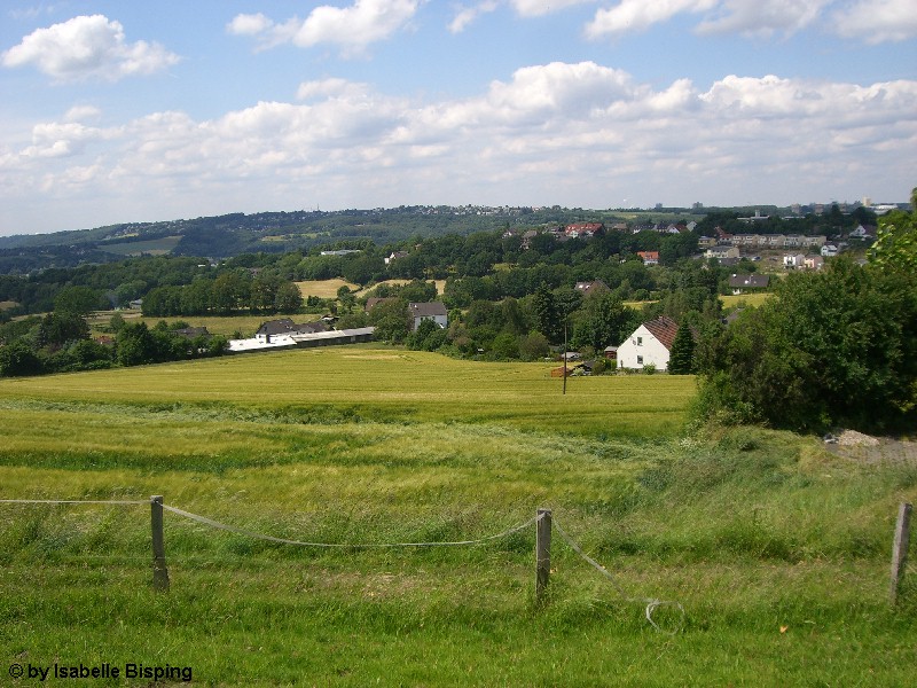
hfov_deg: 49.0
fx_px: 1007
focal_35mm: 38
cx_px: 458
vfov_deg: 37.7
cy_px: 344
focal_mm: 6.2
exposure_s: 1/640
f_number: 4.3
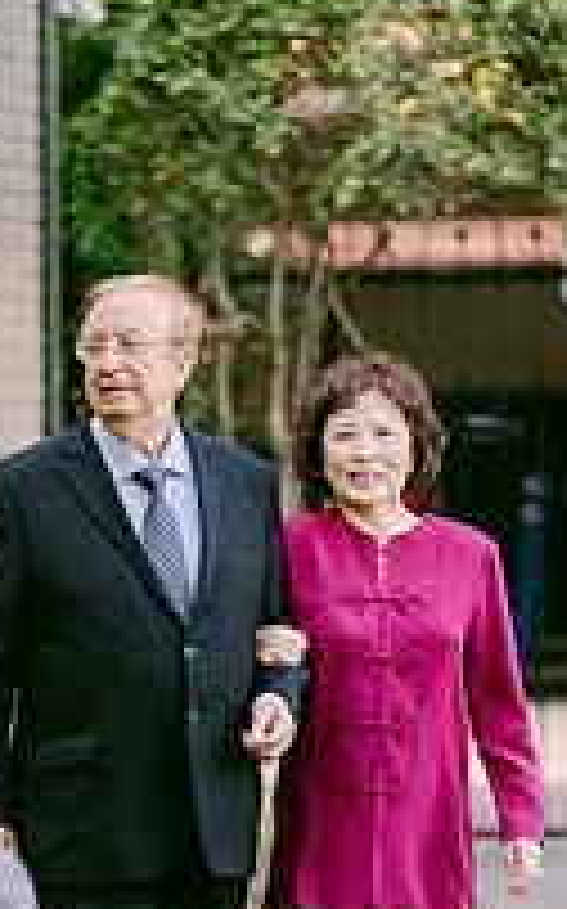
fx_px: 7354
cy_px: 765
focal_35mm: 297
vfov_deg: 7.1
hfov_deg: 4.4
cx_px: 284
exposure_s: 1/170
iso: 400
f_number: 2.8
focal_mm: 87.1
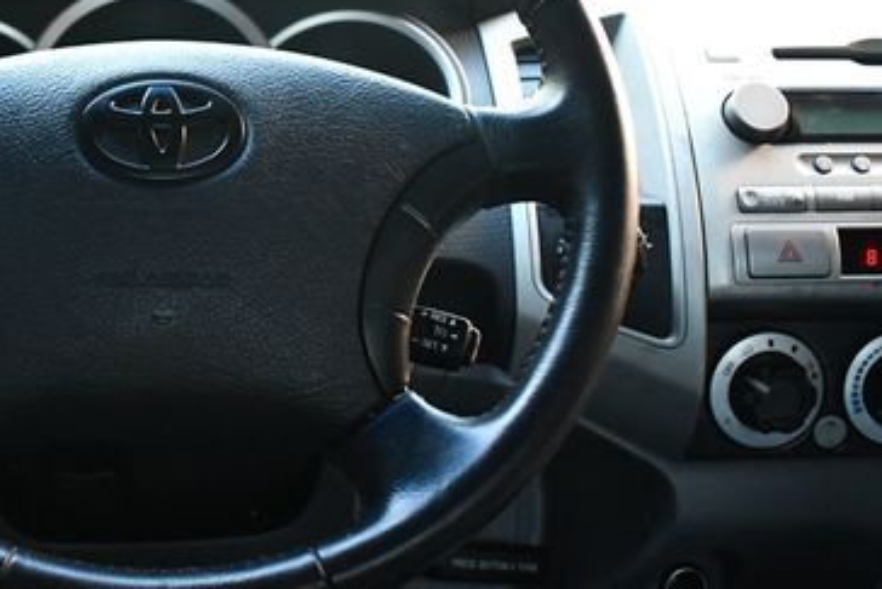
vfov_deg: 23.3
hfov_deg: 33.3
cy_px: 194
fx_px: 1421
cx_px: 153
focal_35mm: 58
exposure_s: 1/60
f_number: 3.8
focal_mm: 22
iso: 3200
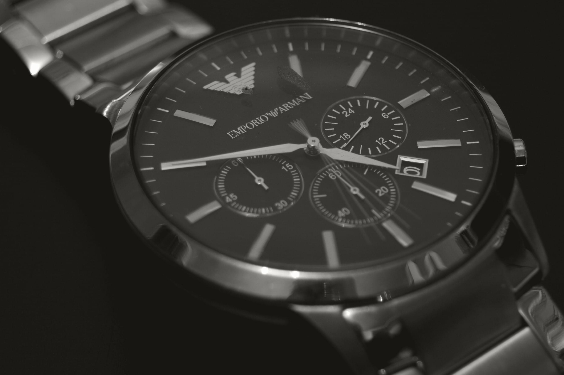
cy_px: 177
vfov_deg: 14.7
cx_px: 309
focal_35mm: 93
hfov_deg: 22.0
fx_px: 1449
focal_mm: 55
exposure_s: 4
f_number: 5.6
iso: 100
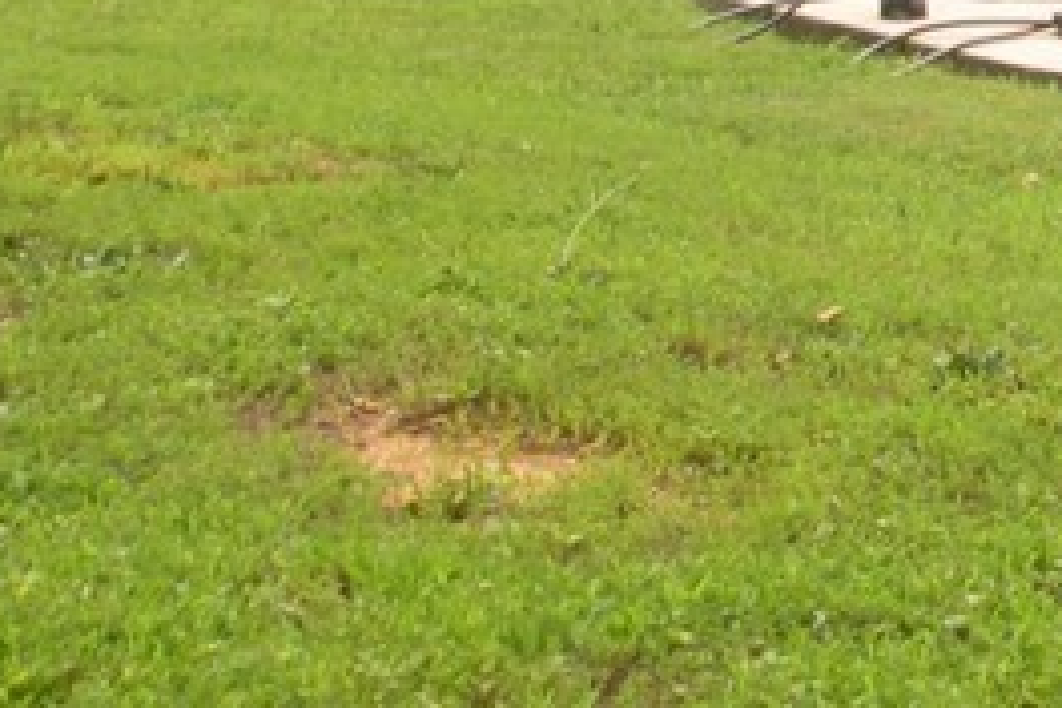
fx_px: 3923
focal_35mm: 133
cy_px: -579
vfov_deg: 9.8
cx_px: 1702
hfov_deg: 14.2
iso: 94
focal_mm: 5.8
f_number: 8
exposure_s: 1/60
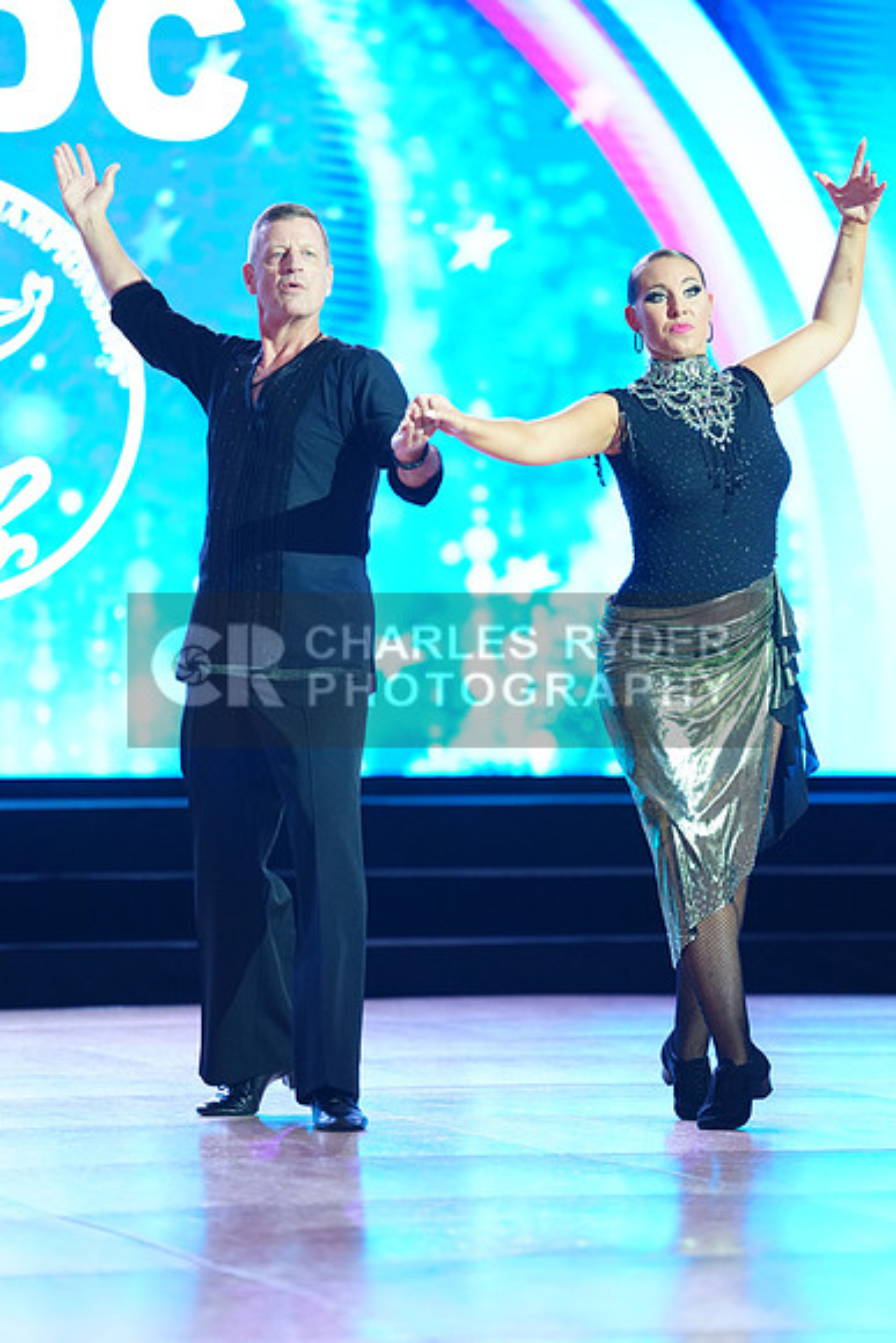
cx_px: 448
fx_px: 6081
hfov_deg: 8.4
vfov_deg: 12.6
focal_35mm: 163
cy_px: 672
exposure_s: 1/400
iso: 2000
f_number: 2.8
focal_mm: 163
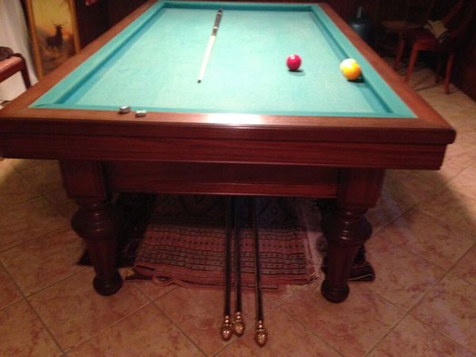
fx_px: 454
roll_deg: -0.9
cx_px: 238
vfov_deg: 42.9
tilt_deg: -30.4
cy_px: 178
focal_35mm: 33
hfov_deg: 55.4
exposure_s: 1/15
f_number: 2.4
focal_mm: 4.12
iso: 400
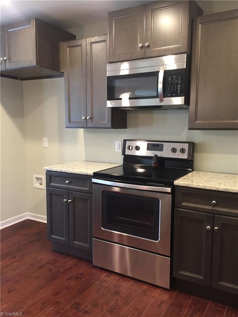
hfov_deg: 48.2
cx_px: 119
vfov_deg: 61.7
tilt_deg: -6.0
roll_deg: -0.2
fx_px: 266
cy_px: 158
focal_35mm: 29
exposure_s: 1/30
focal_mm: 4.15
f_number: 2.2
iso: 100
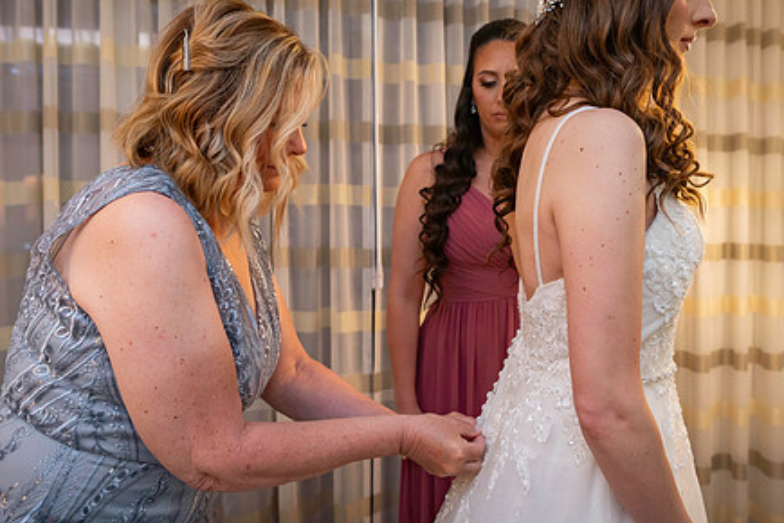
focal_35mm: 32
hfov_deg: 58.7
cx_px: 415
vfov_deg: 41.0
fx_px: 697
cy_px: 227
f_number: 5
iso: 1000
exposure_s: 1/160
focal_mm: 24
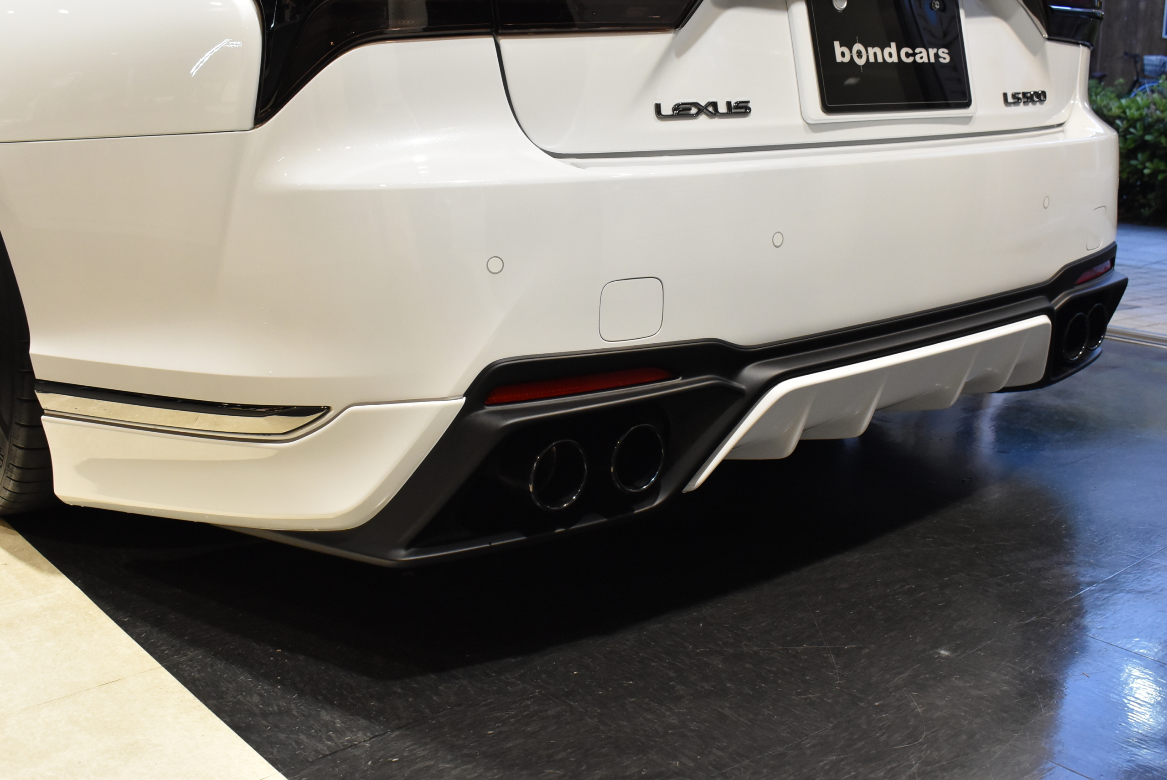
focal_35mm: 38
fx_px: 1216
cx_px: 584
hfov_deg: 51.3
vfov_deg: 35.6
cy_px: 390
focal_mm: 25
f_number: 8
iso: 1800
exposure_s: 1/40
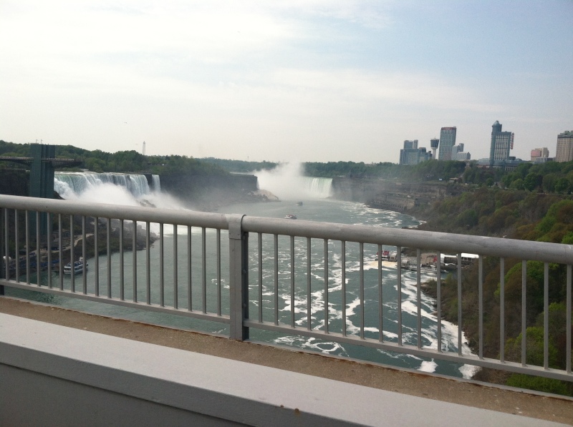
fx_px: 578
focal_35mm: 35
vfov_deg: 40.6
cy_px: 214
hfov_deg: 52.7
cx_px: 286
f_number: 2.8
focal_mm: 3.85
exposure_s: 1/1765
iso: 80
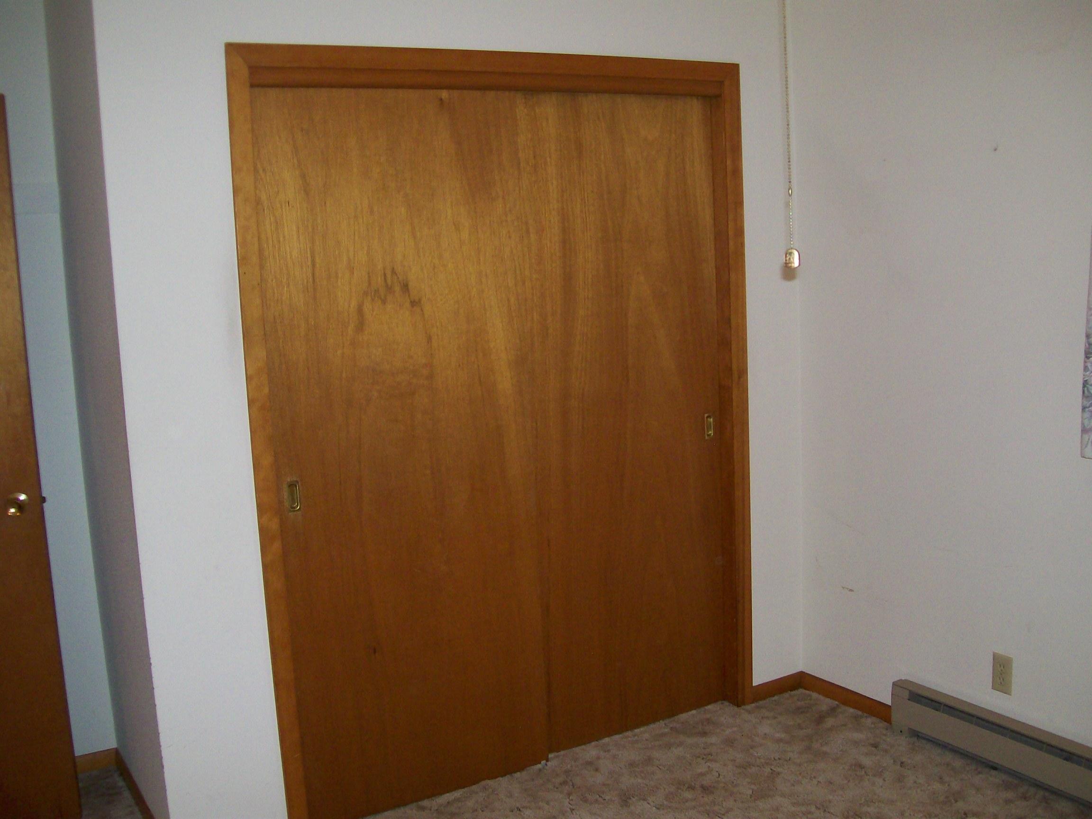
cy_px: 410
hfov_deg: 51.4
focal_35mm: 36
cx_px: 546
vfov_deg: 39.7
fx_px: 1136
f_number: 2.7
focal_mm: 6
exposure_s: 1/64
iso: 140
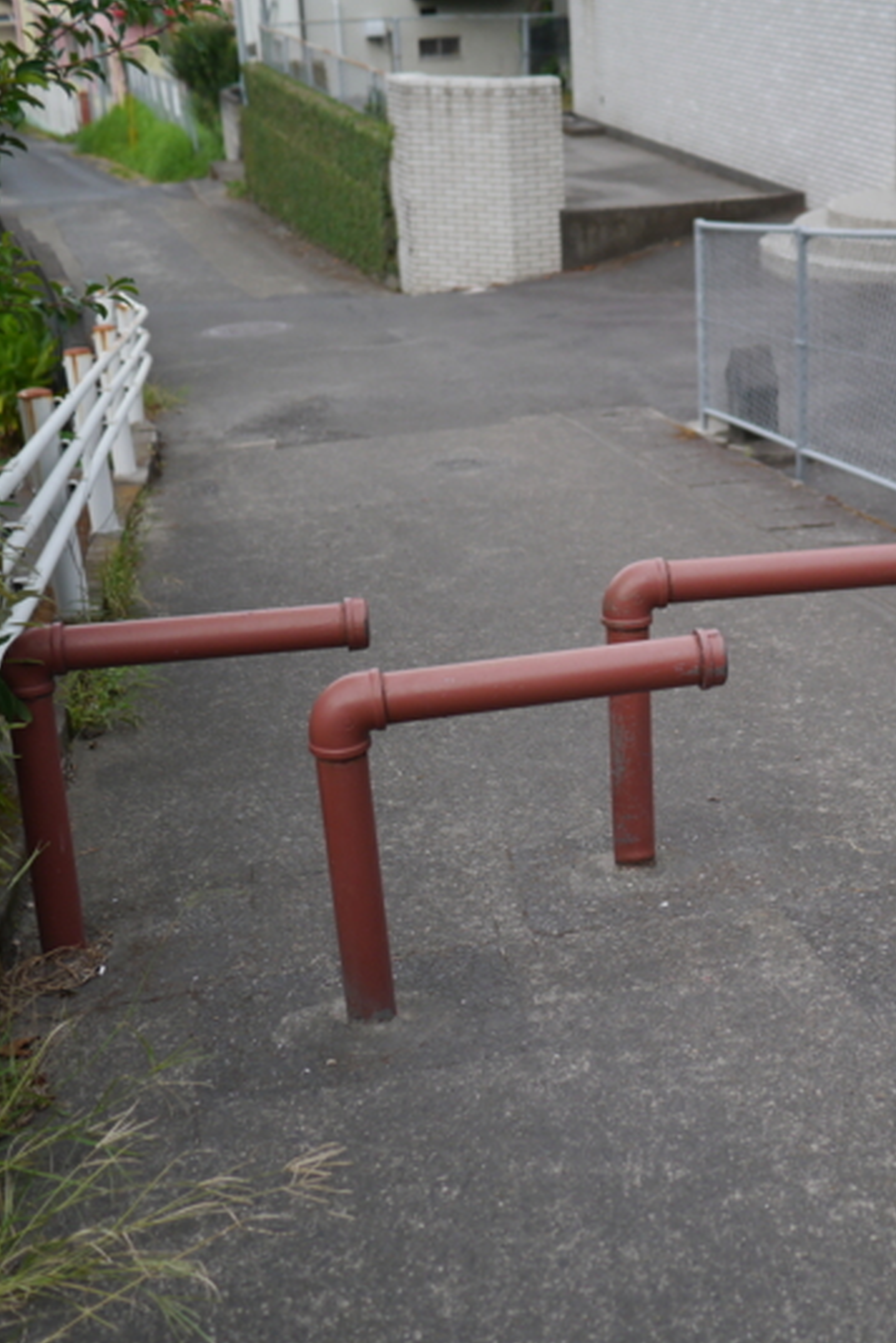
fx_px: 2089
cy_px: 673
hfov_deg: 23.9
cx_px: 680
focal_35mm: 56
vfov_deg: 35.6
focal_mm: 20
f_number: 1.7
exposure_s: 1/640
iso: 160
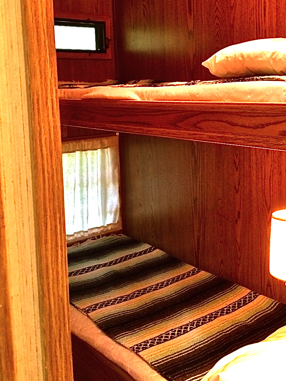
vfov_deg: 42.4
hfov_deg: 32.7
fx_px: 485
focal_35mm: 44
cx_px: 184
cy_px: 130
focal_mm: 4.12
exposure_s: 1/24
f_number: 2.2
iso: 320
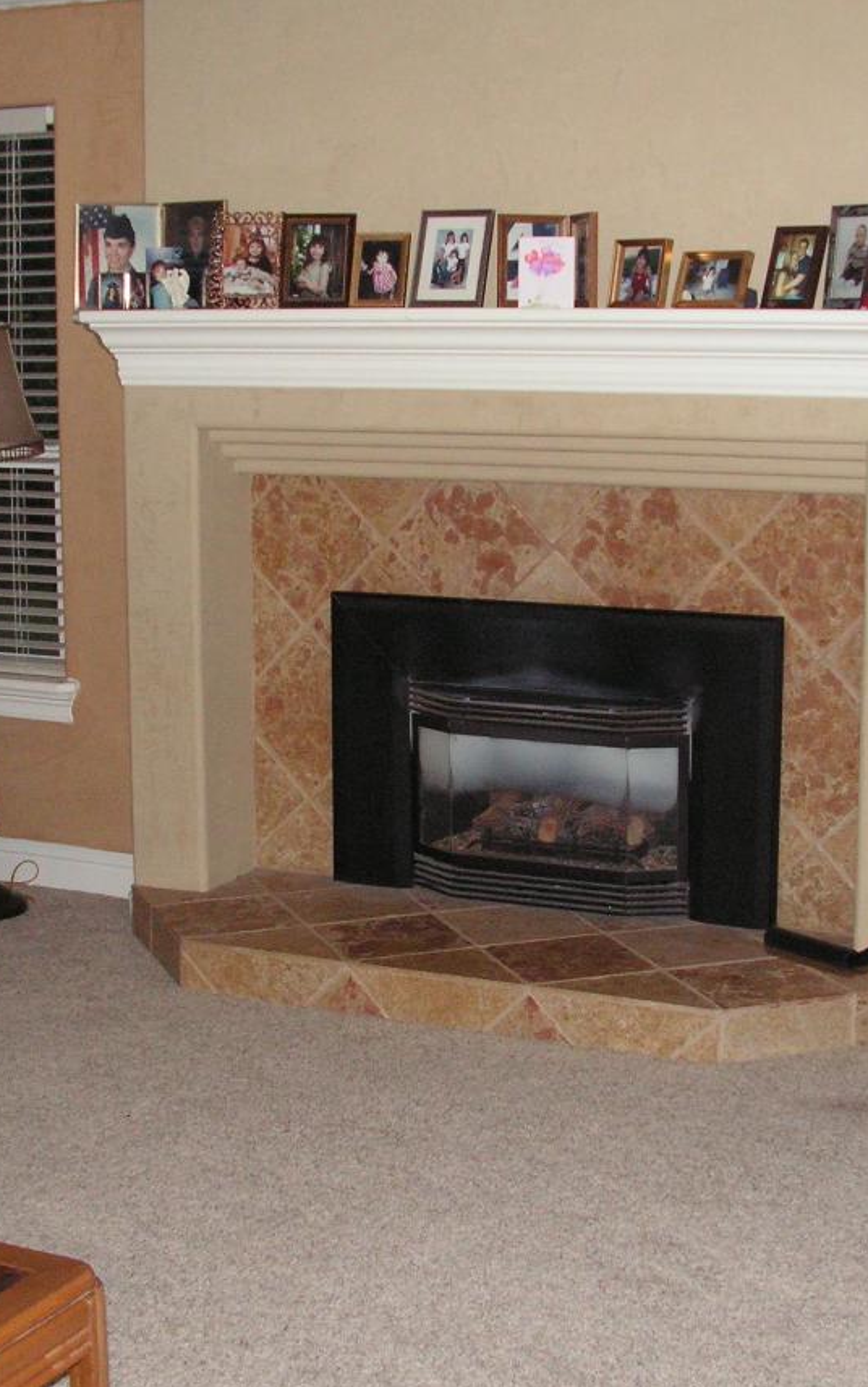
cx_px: 470
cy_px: 670
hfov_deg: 22.8
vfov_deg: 35.7
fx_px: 2156
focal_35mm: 57
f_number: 3.2
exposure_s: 1/40
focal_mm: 6
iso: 160
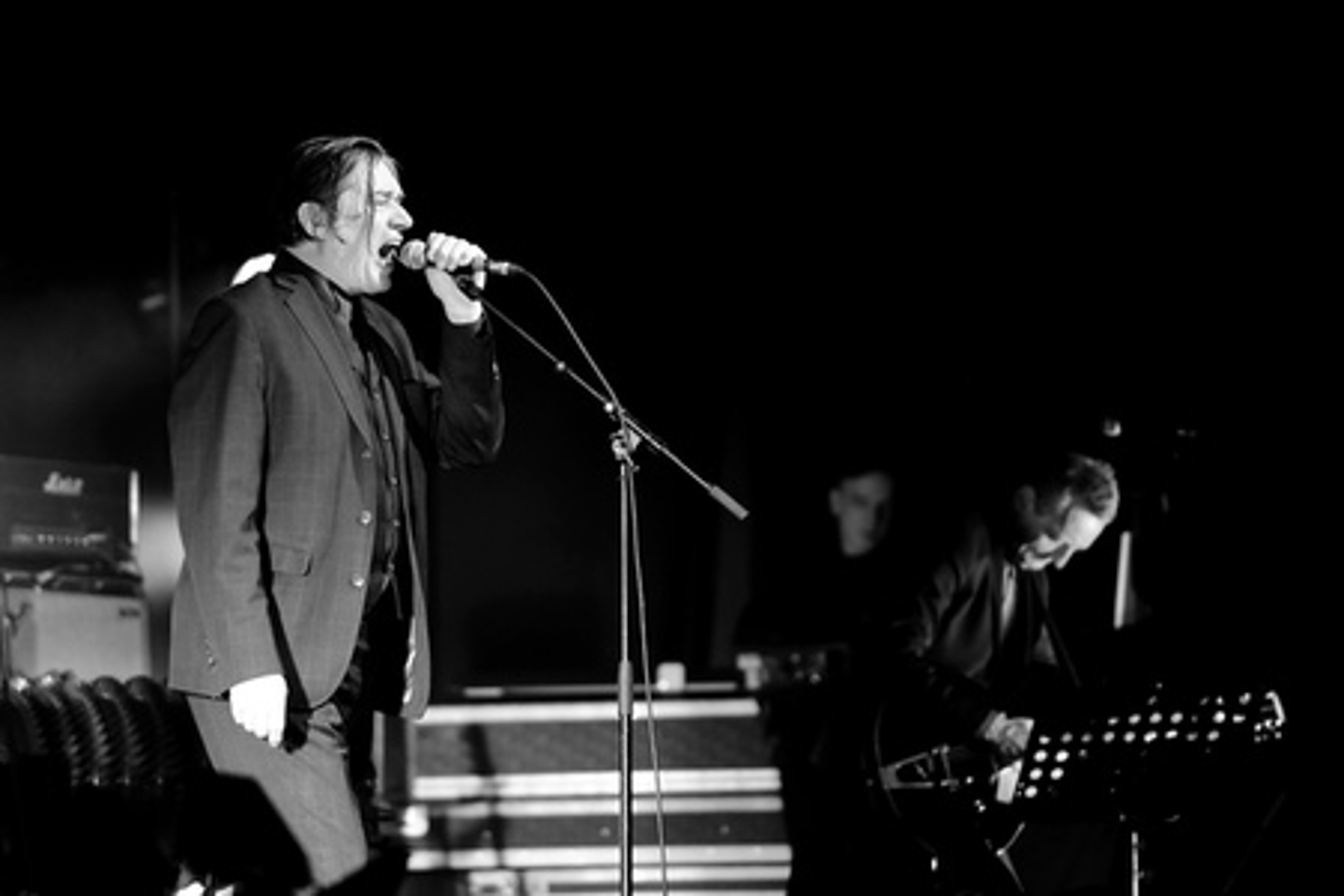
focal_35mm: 200
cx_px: 672
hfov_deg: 10.3
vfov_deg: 6.9
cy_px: 448
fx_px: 7466
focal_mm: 200
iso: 2800
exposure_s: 1/320
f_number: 2.8
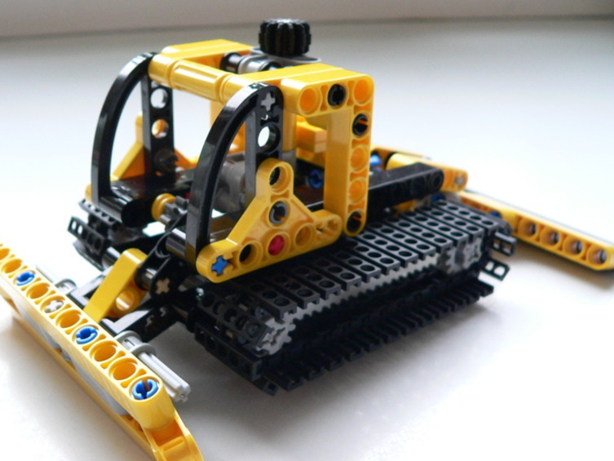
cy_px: 259
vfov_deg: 33.6
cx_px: 276
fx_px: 763
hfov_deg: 43.8
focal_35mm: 43
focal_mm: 6
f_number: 2.8
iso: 200
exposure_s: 1/13
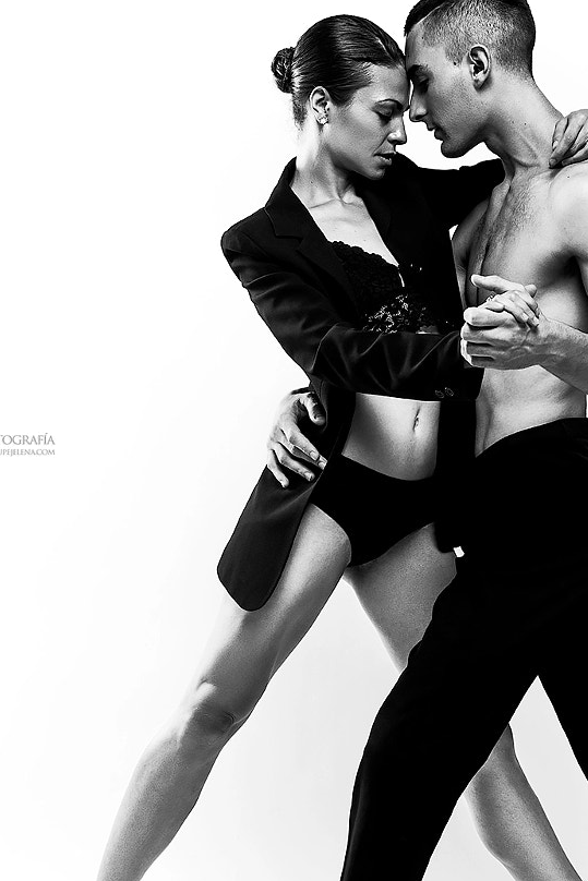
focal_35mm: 99
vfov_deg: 20.6
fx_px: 2424
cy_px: 432
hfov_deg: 13.8
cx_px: 413
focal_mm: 50
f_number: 8
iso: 200
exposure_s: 1/160
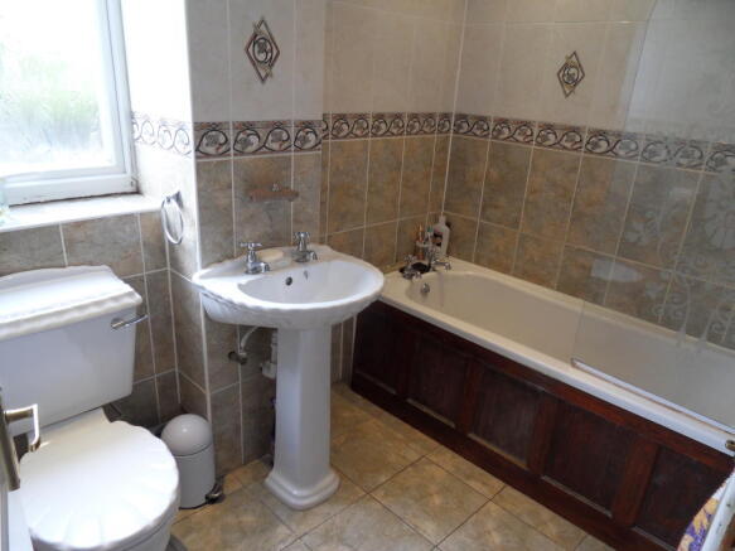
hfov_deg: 71.6
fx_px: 509
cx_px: 368
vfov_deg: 56.8
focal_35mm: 24
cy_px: 276
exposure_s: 1/30
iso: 100
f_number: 3.3
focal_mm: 4.2
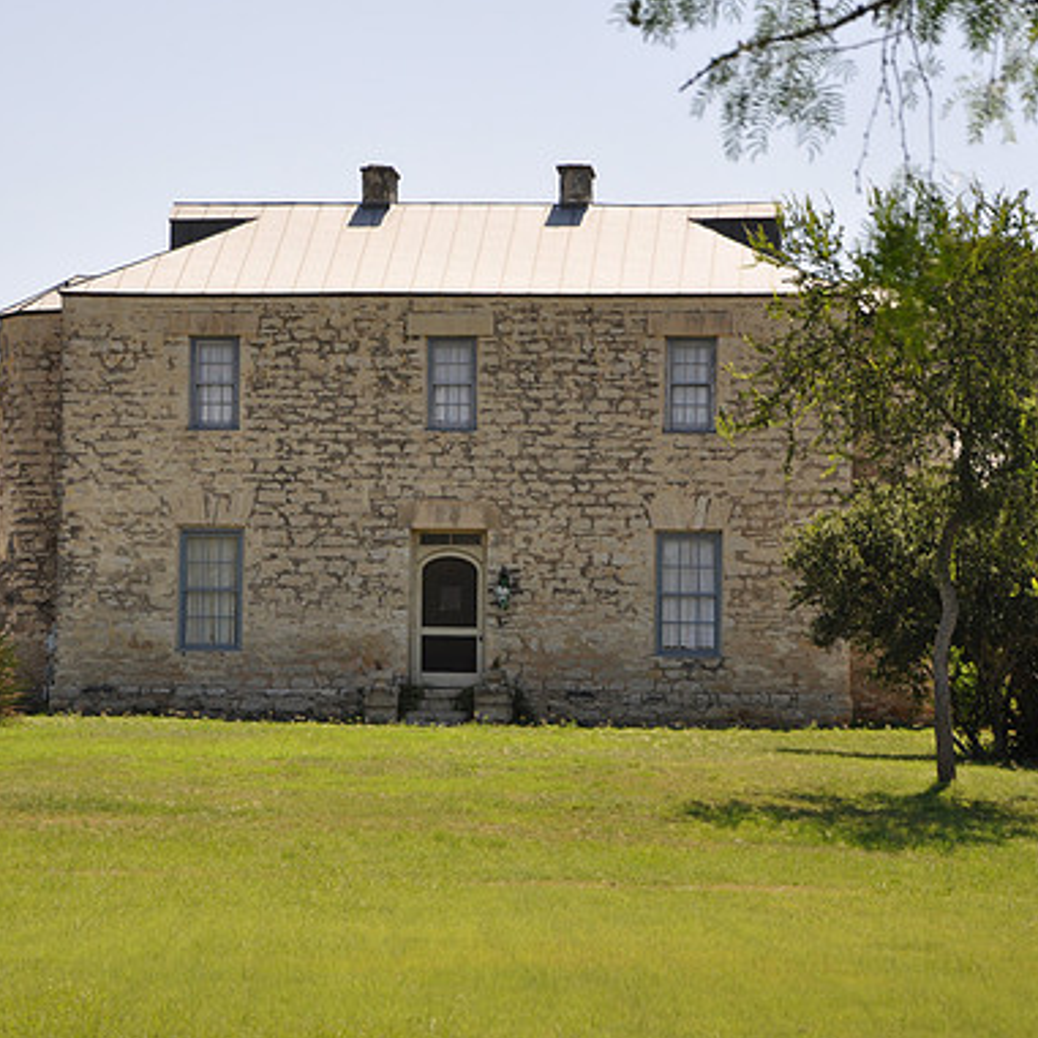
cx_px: 455
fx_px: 4071
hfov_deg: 14.5
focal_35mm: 120
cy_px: 516
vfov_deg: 14.5
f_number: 6.3
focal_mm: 62
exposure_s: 1/200
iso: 200
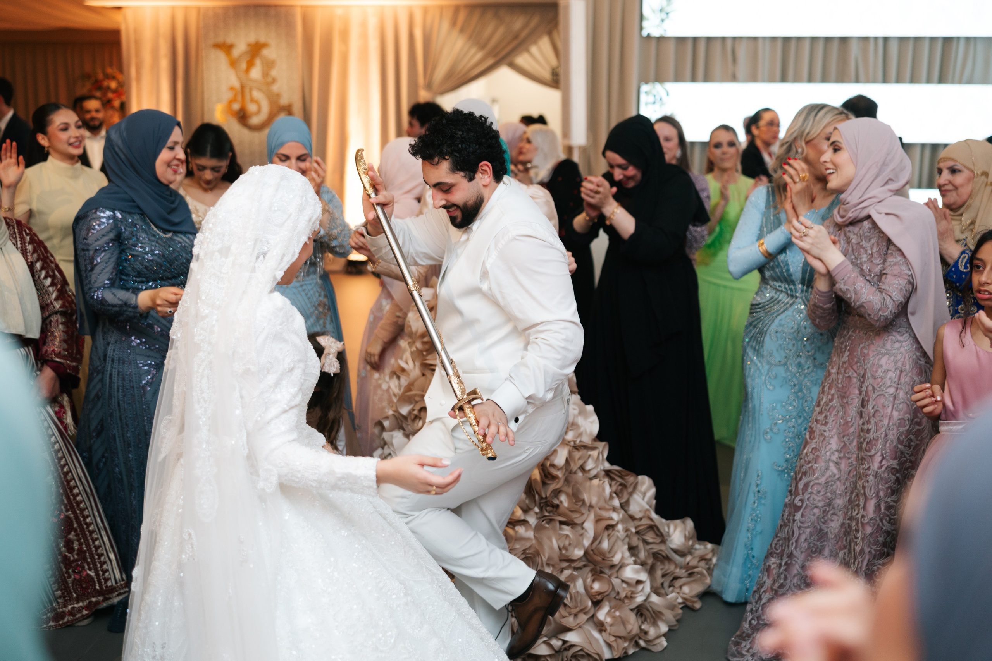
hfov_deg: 49.9
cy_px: 305
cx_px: 496
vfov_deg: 34.5
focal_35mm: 39
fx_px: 1065
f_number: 2
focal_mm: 35
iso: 640
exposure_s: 1/160
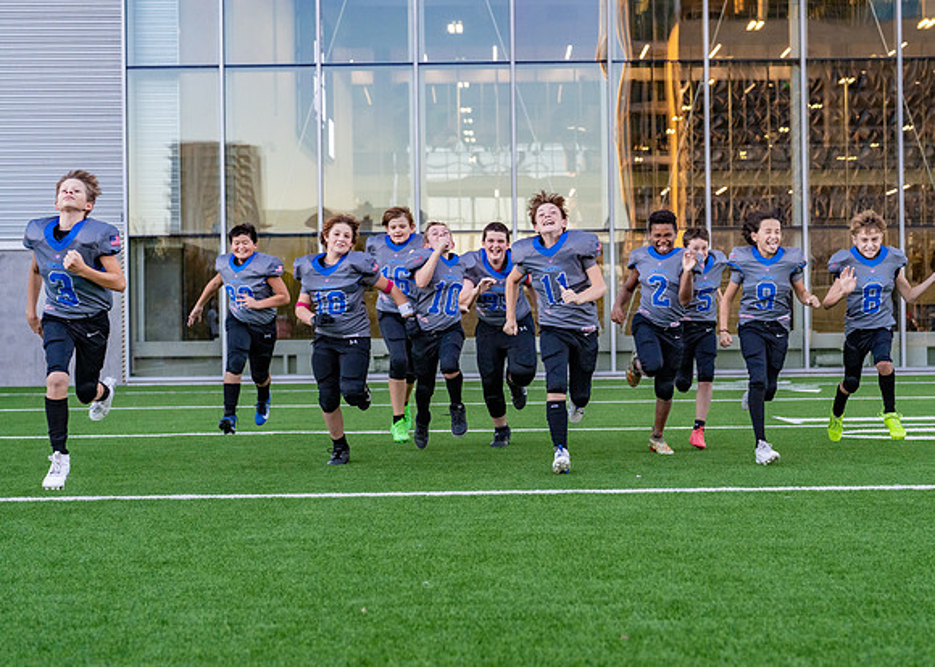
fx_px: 1551
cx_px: 517
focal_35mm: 58
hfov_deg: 33.5
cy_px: 337
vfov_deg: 24.3
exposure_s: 1/1250
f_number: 3.2
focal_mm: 50
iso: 2500
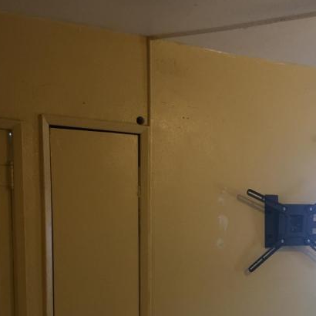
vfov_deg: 25.9
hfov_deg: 26.6
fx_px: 661
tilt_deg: -5.3
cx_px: 224
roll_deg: -1.2
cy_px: 292
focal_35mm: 64
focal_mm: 4.15
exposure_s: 1/30
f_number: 2.2
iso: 100
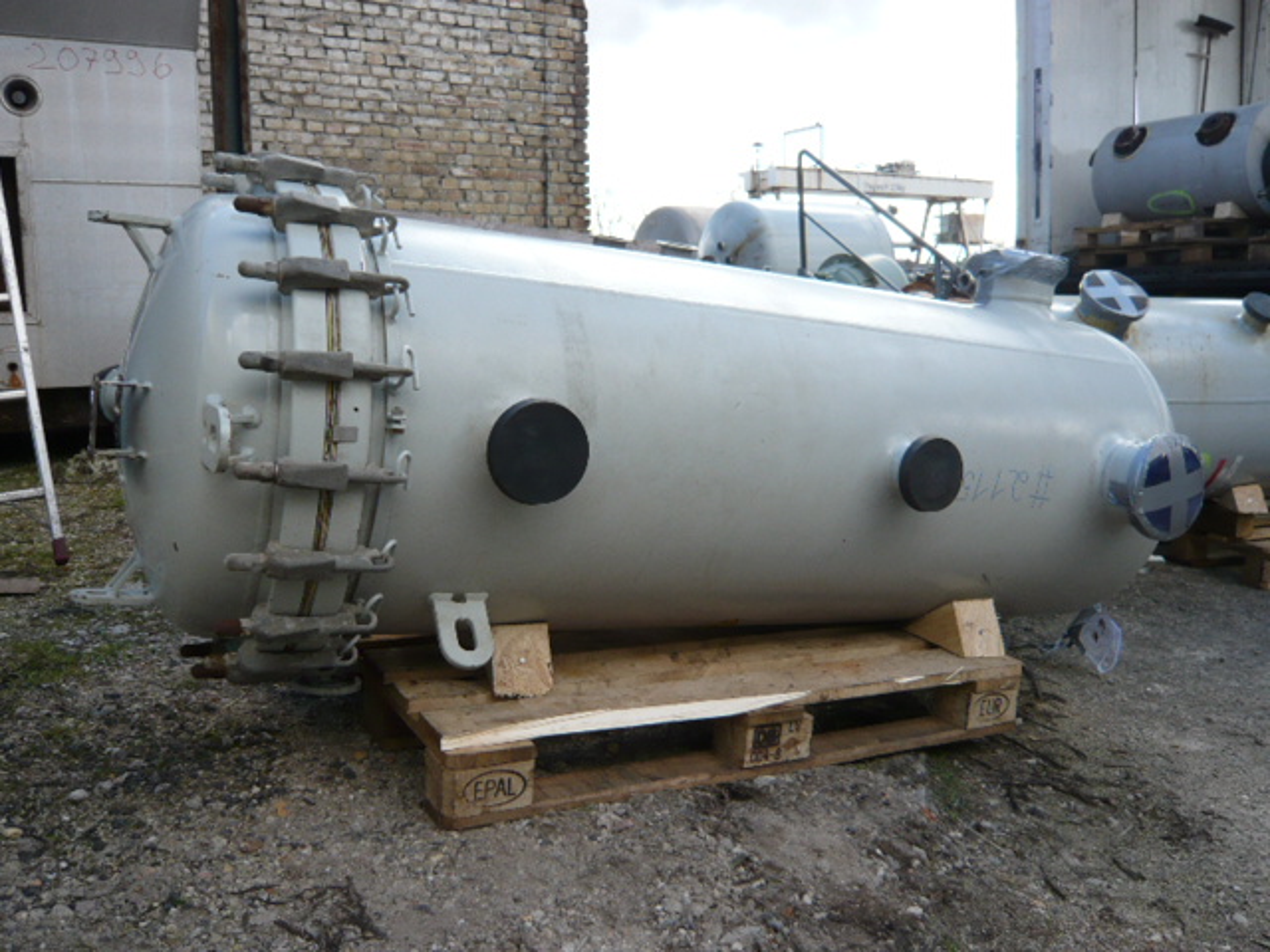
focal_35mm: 29
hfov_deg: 61.7
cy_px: 476
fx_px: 1064
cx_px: 635
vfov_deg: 48.2
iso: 100
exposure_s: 1/320
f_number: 2.8
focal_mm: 4.6
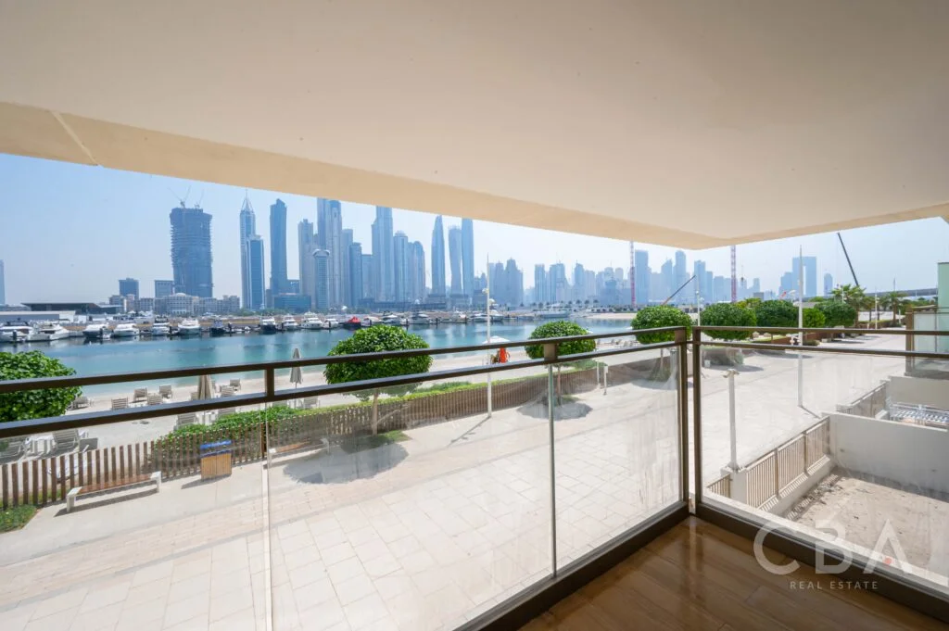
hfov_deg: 104.3
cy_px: 316
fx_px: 369
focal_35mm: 14
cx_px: 474
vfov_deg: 81.1
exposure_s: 1/320
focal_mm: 14
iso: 1600
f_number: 22
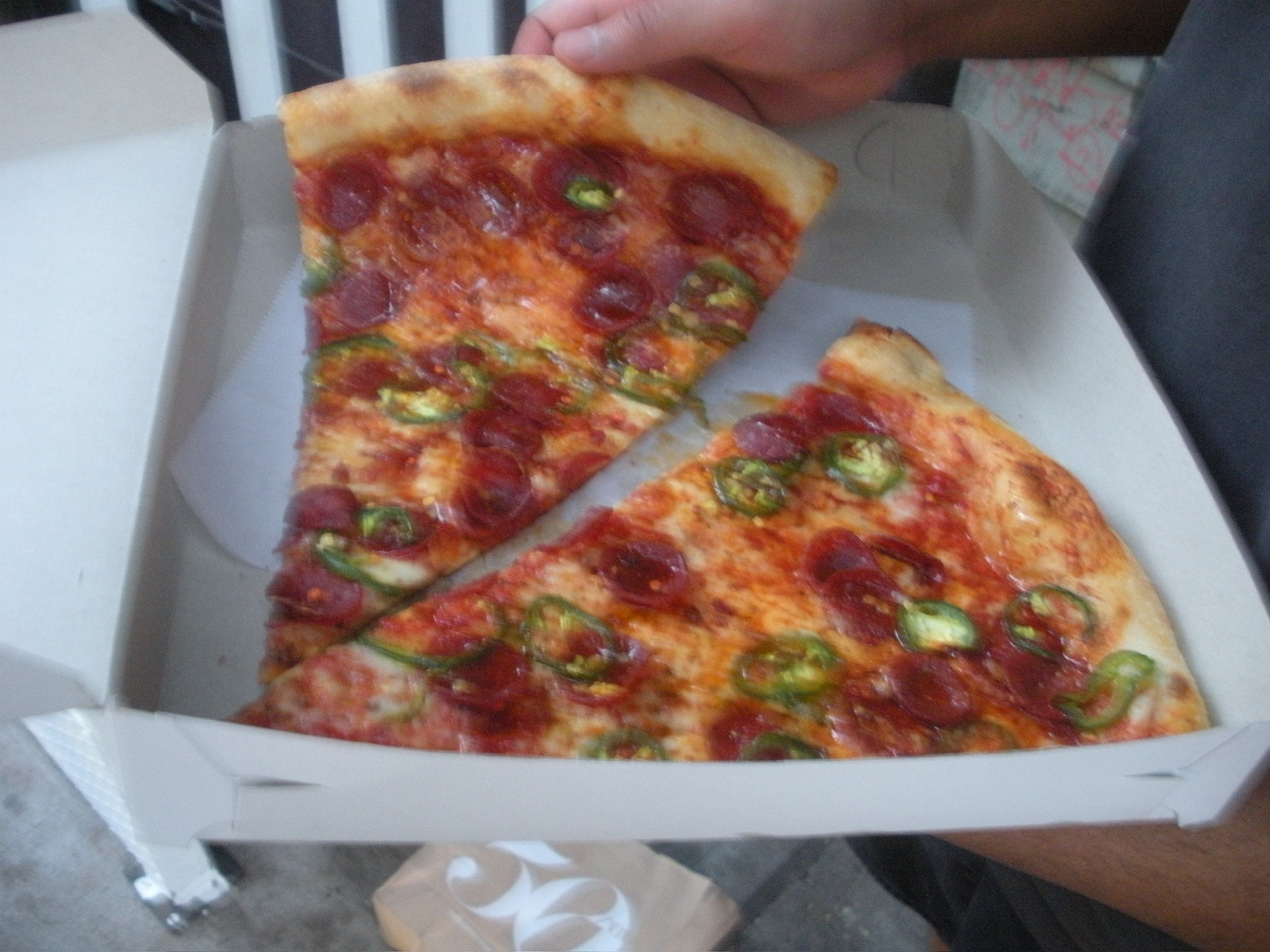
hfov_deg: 51.4
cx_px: 635
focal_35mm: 36
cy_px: 476
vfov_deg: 39.7
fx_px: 1321
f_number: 3.5
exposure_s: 1/11.7
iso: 400
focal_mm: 6.3
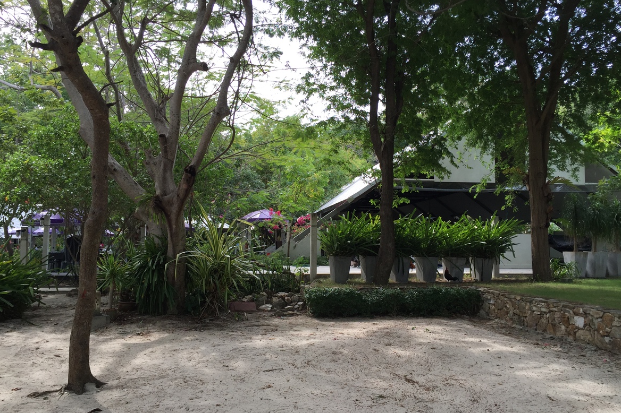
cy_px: 214
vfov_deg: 42.3
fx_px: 535
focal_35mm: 31
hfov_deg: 60.3
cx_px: 304
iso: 32
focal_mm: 4.15
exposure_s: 1/380
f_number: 2.2
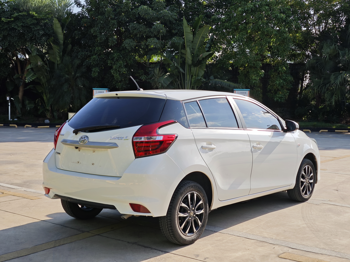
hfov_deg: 41.2
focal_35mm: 46
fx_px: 465
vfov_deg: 31.5
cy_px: 131
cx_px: 175
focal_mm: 6.55
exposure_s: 1/2419
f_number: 1.6
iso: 50
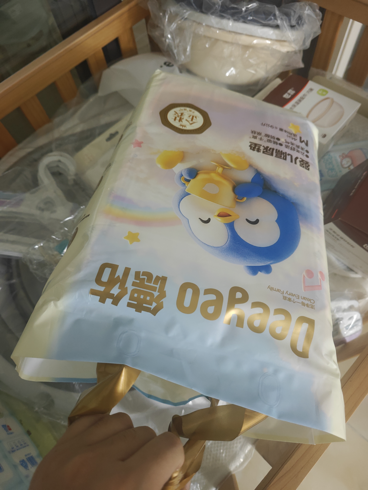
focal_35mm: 23
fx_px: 326
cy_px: 245
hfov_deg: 58.9
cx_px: 184
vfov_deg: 73.9
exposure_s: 1/49
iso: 1250
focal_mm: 6.06
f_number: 1.6
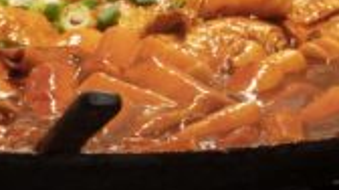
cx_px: 129
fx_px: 3447
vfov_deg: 3.1
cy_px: -240
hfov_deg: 5.6
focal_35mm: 384
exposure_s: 1/160
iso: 1250
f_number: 5.6
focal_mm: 60
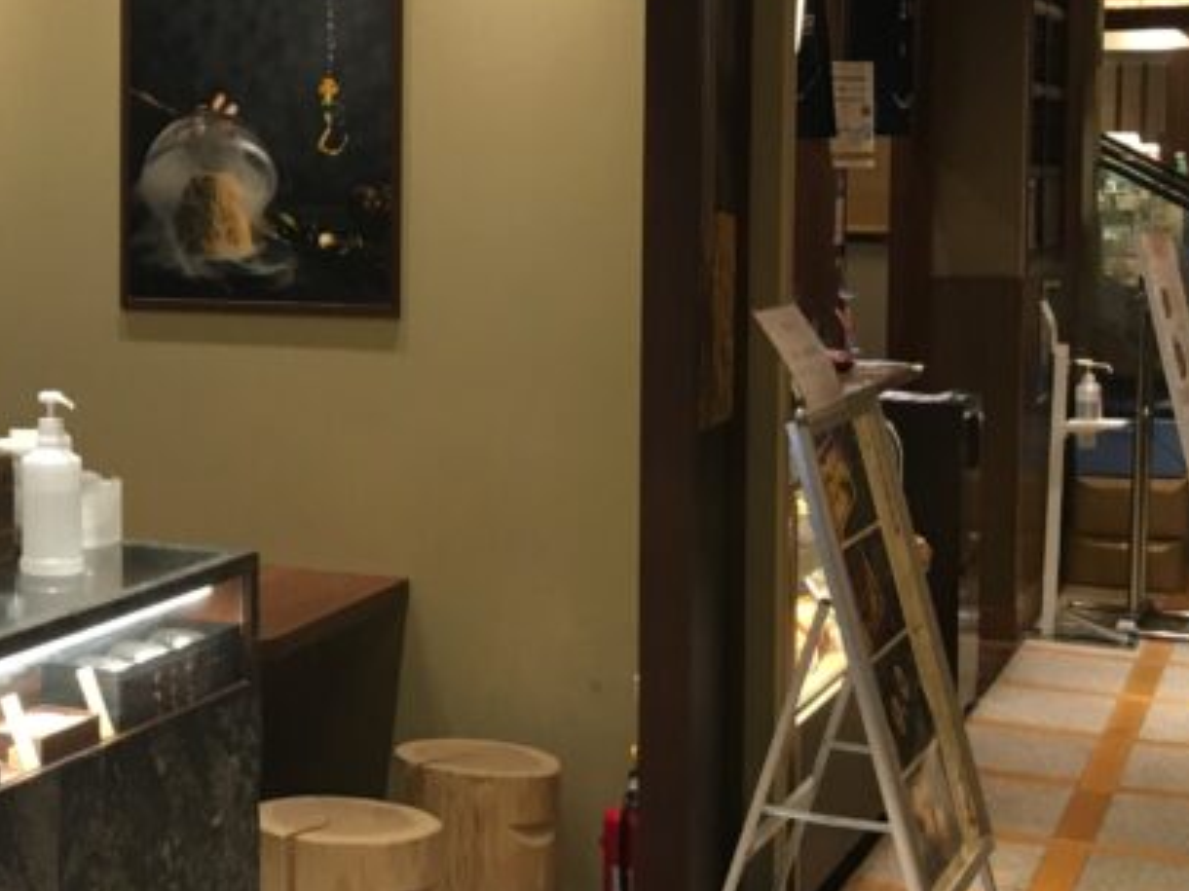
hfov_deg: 24.6
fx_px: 2507
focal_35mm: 73
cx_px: -169
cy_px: 295
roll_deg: -0.4
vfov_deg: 20.1
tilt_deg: -2.8
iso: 80
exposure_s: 1/30
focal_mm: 4.15
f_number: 2.2
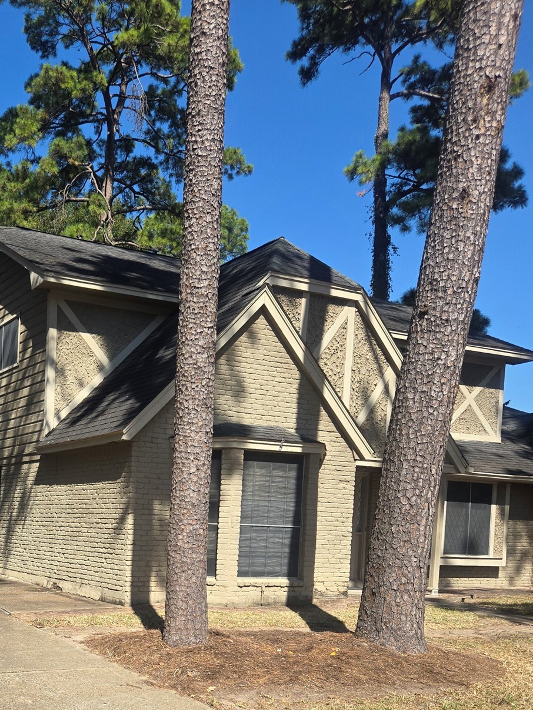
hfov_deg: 35.3
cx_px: 85
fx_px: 801
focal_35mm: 39
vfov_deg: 45.9
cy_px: 546
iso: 25
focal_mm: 5.4
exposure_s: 1/1410
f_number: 1.8
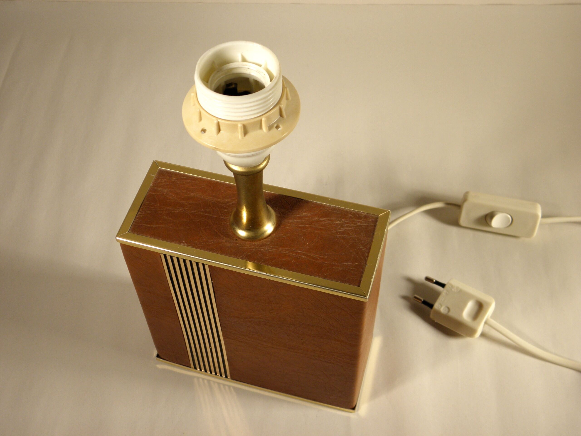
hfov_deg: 42.9
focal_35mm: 44
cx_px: 290
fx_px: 739
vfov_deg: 32.9
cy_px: 218
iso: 100
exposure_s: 1/40
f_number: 3.9
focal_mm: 7.9
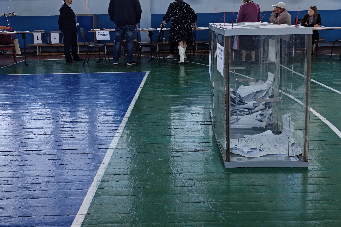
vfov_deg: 38.9
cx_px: 173
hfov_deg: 57.2
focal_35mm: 33
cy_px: 56
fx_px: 313
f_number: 1.6
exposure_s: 1/200
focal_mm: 6.06
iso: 100
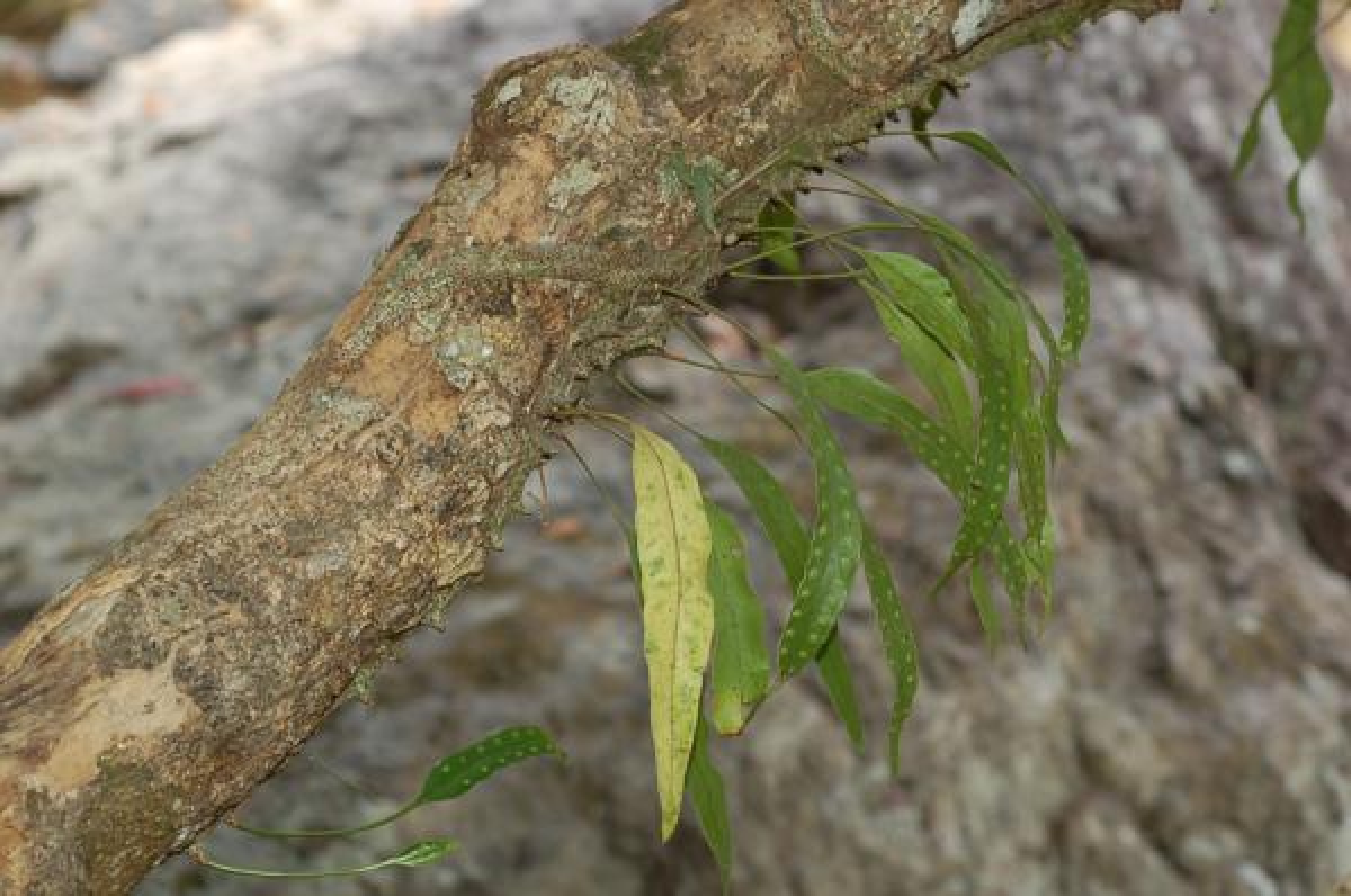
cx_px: 676
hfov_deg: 22.7
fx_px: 3372
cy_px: 448
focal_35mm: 90
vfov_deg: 15.1
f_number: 5.6
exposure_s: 1/60
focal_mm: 60
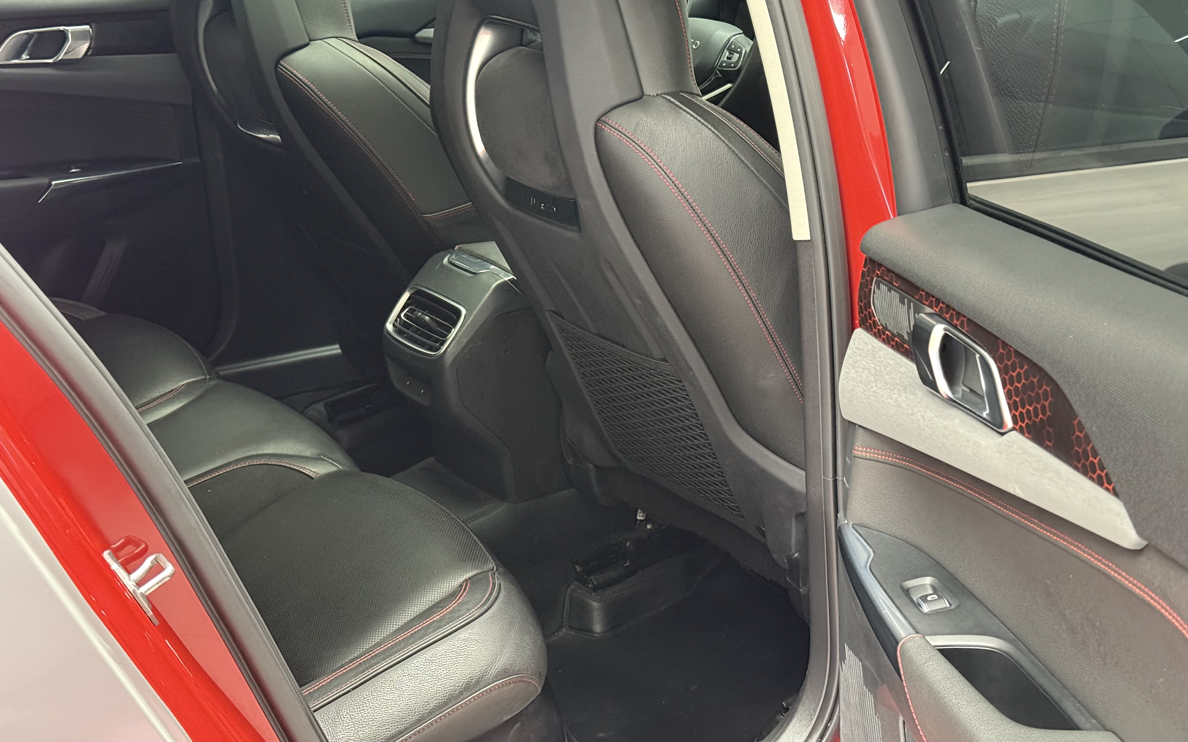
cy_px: 331
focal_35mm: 51
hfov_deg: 39.6
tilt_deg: -19.0
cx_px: 595
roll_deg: -1.2
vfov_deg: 25.3
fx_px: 1651
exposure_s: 1/18
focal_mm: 6.76
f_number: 1.78
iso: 800
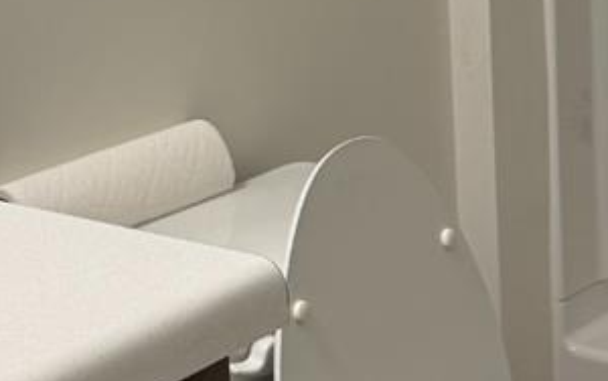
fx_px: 2106
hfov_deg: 16.4
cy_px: -165
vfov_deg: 10.1
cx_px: 192
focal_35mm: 127
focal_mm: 6.76
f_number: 1.78
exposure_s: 1/120
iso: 160
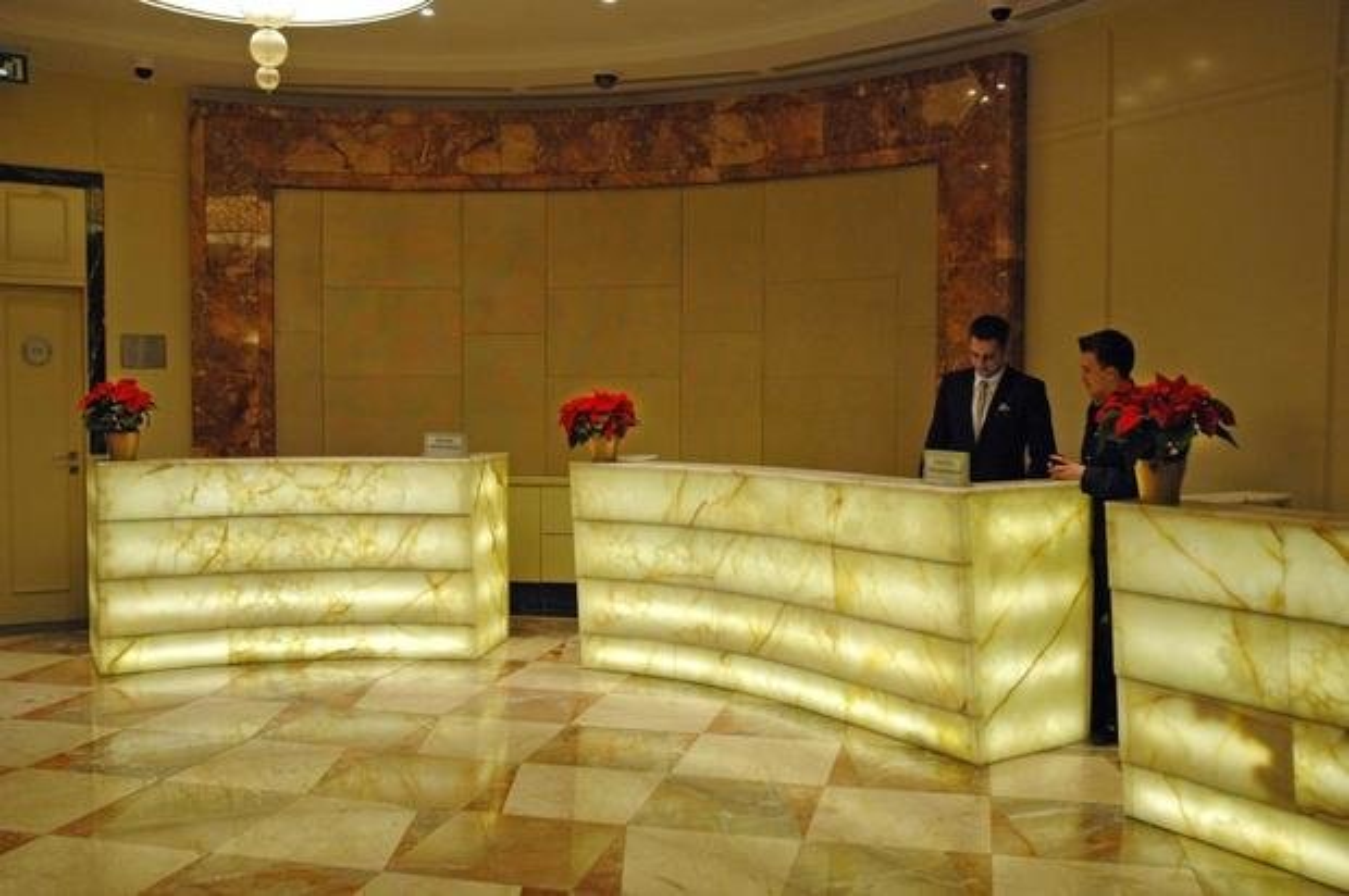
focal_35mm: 36
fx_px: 1348
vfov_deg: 36.8
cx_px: 674
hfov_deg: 53.2
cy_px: 448
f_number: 3.8
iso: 640
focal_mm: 24
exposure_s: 1/60
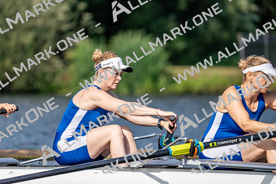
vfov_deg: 3.0
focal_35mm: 452
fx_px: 3466
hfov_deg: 4.6
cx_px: 138
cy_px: 92
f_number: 6.3
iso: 200
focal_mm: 452
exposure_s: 1/1600
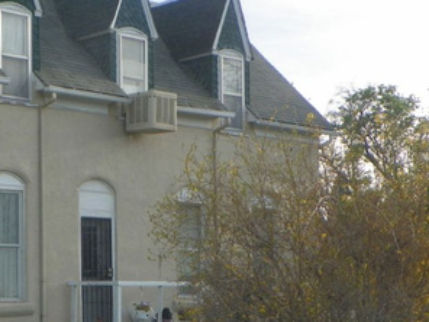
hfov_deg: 20.4
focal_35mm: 95
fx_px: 1177
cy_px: 209
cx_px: 70
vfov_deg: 15.5
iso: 64
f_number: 4
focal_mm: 7.9
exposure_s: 1/250
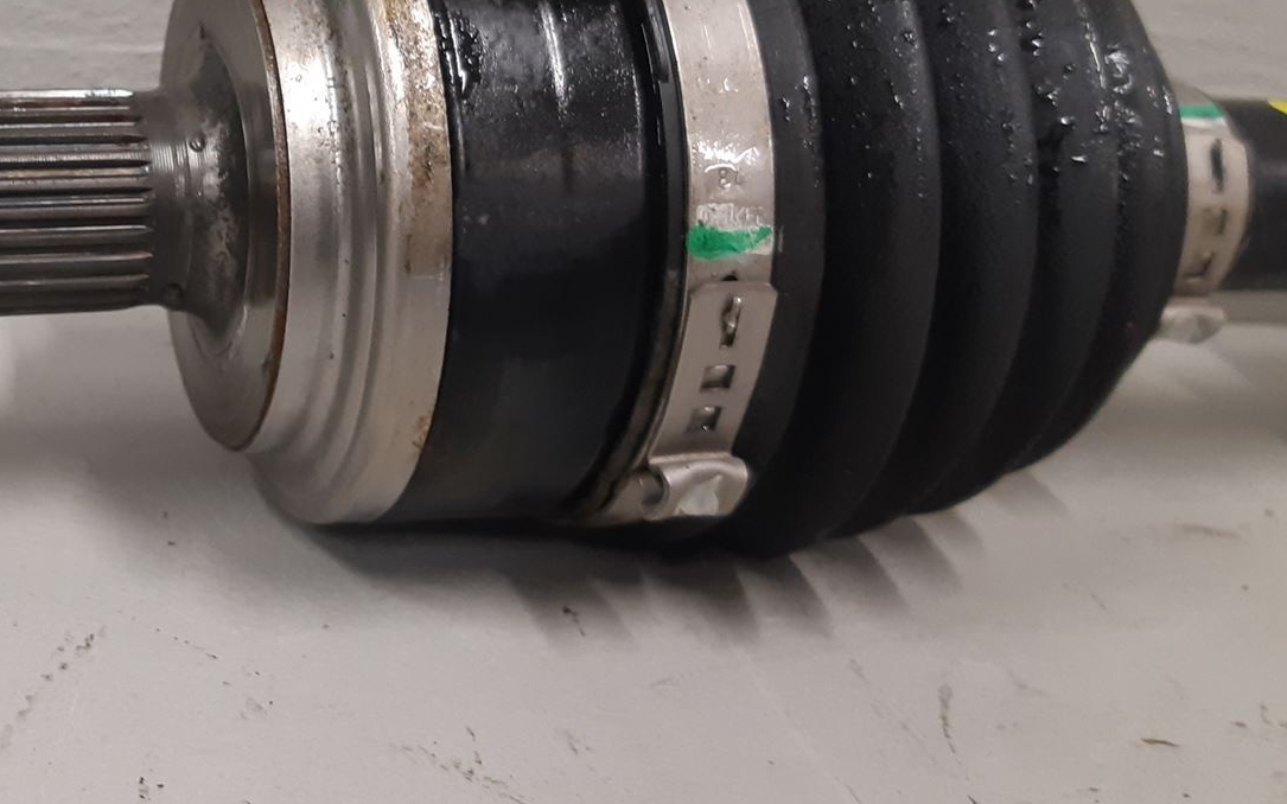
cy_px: 216
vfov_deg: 24.6
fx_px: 1824
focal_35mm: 52
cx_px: 149
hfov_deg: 36.6
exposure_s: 1/50
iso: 160
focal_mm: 3.93
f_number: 1.7
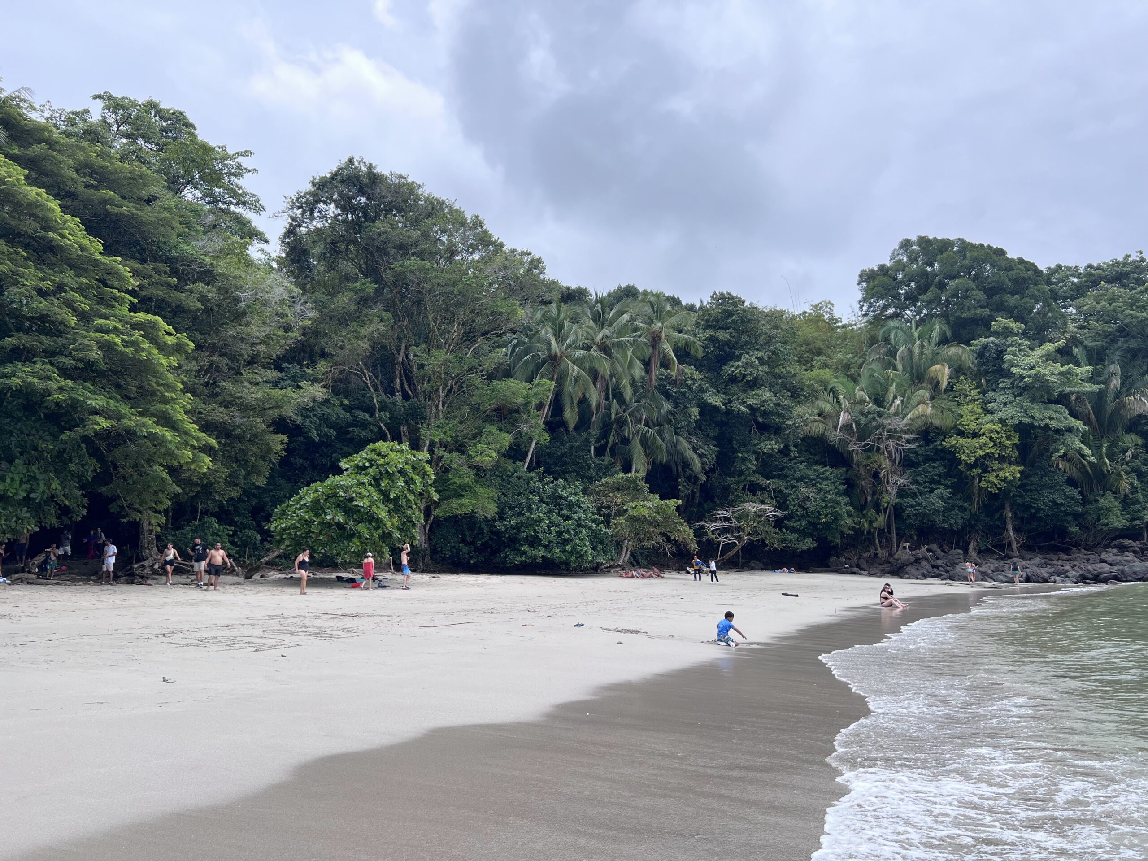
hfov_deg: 67.3
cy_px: 430
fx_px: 862
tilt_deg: +10.8
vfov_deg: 53.1
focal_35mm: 26
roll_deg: +4.3
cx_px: 574
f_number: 1.5
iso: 50
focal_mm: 5.7
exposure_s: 1/2632
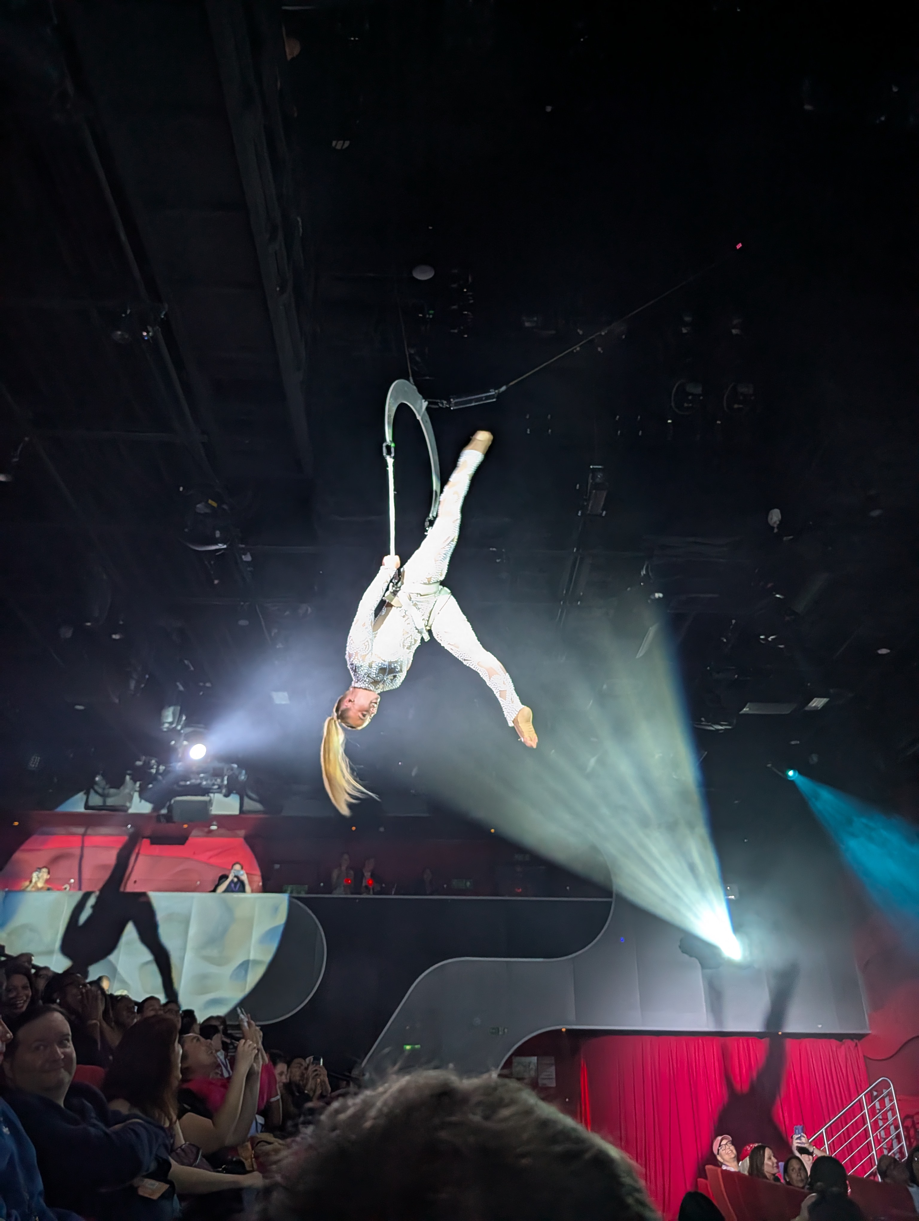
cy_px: 610
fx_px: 847
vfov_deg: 71.5
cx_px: 460
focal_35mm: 24
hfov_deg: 56.9
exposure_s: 1/155
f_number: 1.68
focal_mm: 6.9
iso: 278
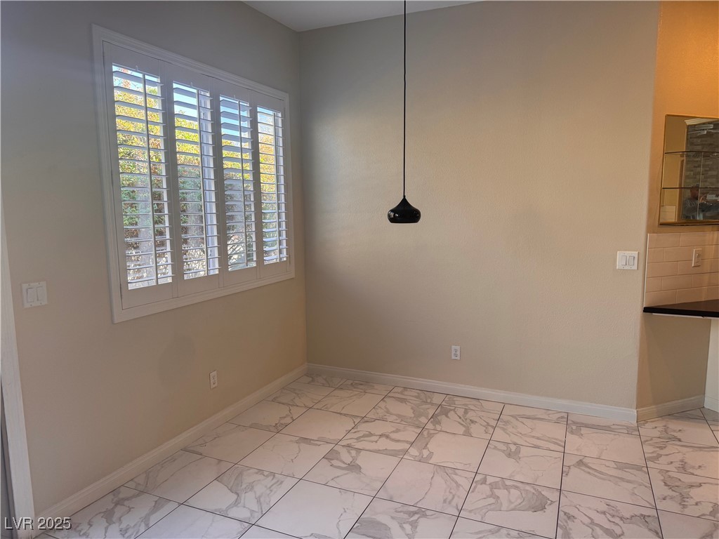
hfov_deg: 71.6
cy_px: 270
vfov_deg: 56.8
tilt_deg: -7.4
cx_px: 360
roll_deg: +0.0
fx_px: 498
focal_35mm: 24
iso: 100
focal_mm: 6.76
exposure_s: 1/120
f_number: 1.78
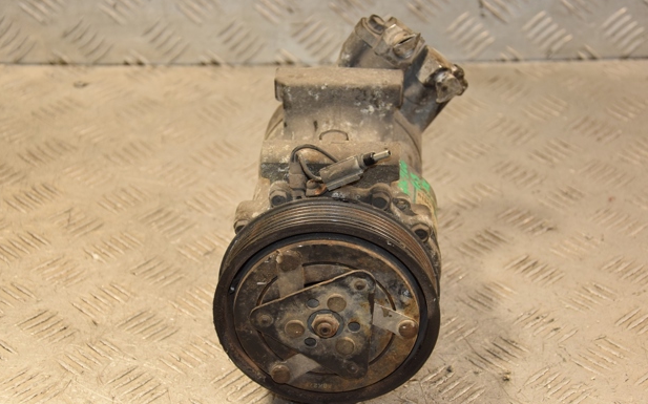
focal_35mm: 92
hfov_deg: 22.6
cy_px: 206
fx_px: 1624
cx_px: 329
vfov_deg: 14.2
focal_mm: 58
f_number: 5
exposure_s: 1/160
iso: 800
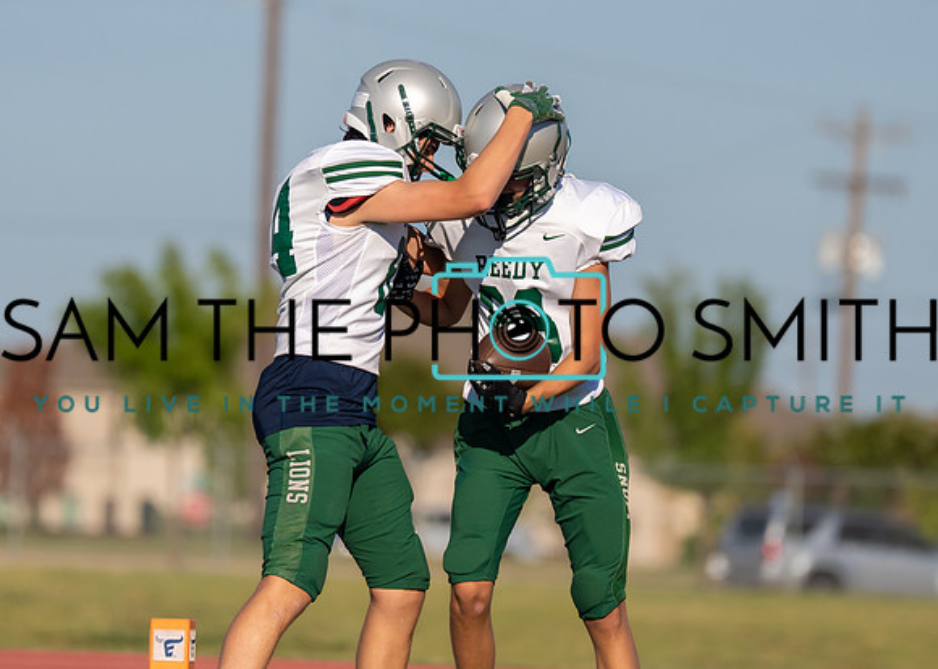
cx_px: 468
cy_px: 253
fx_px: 10081
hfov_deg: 5.3
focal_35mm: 379
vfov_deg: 3.8
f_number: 2.8
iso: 250
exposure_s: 1/6400
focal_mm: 200
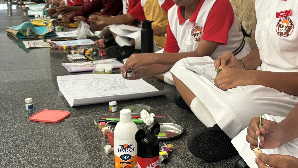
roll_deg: -1.2
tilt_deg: -11.9
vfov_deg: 21.8
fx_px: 435
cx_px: 209
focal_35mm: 55
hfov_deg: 37.3
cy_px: 63
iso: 125
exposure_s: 1/120
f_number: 1.6
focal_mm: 5.96
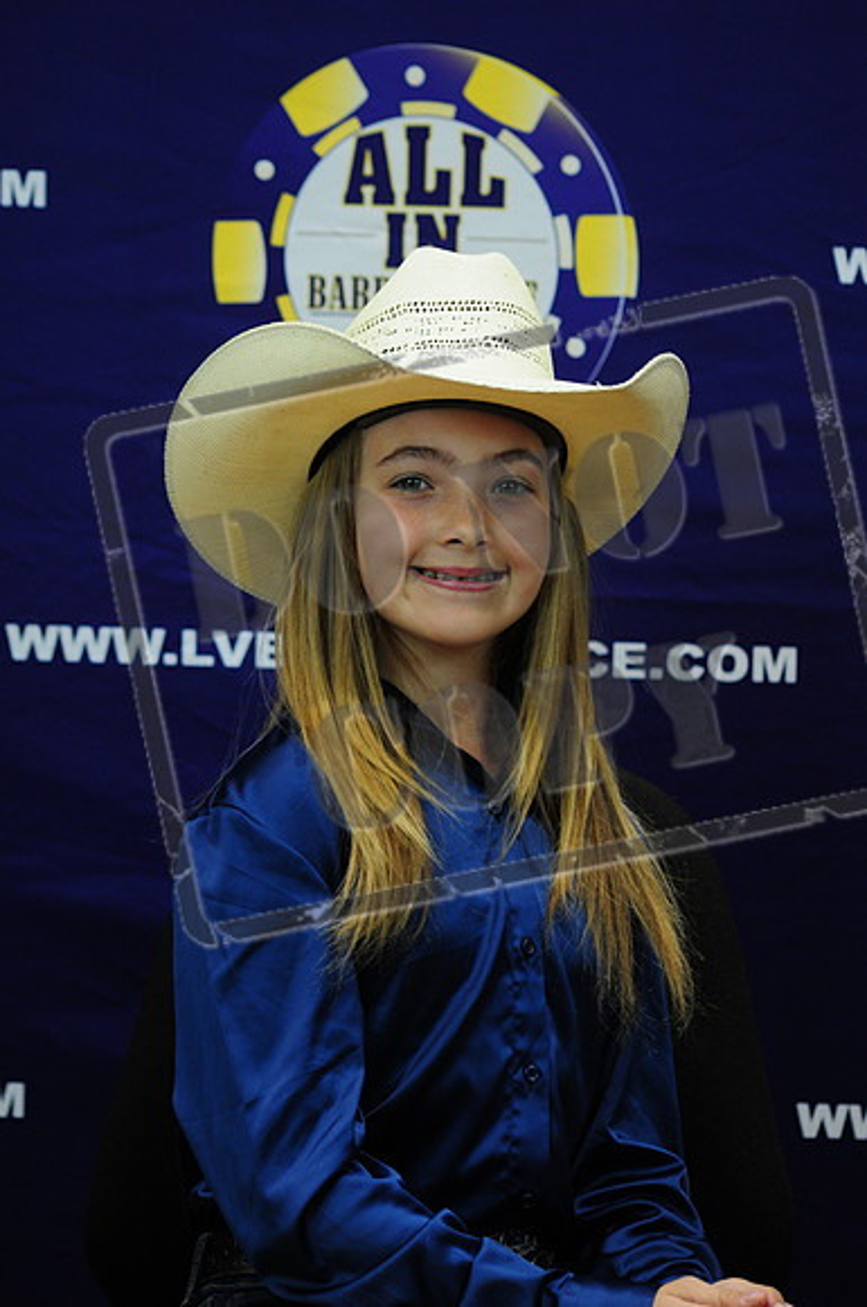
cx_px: 434
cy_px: 654
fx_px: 4456
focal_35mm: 123
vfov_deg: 16.7
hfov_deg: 11.1
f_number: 4
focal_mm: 82
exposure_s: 1/125
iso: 640
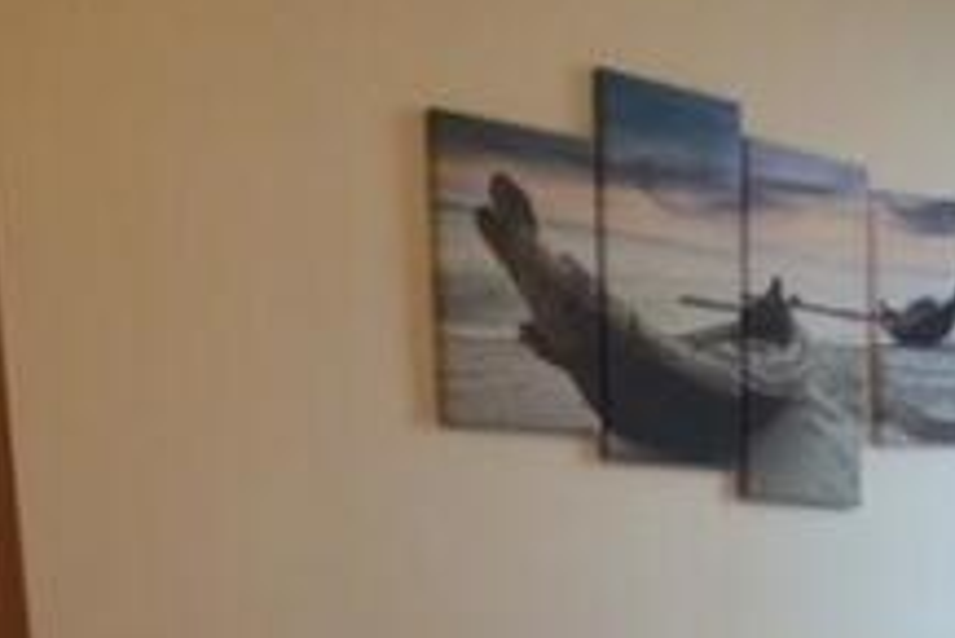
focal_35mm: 81
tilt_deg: -12.5
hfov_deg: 22.6
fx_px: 2150
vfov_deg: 15.6
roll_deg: -1.3
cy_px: 939
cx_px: 1204
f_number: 2.2
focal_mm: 4.15
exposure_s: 1/33
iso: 160
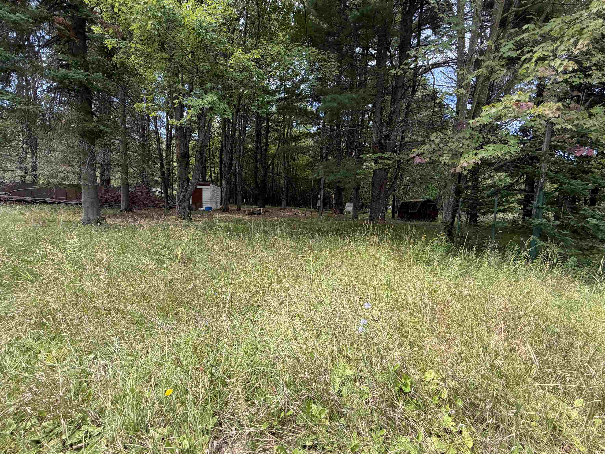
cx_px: 302
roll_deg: -3.9
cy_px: 227
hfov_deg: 102.1
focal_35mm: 14
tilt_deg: -6.1
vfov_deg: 85.7
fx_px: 245
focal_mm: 2.22
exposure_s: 1/167
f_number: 2.2
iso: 40
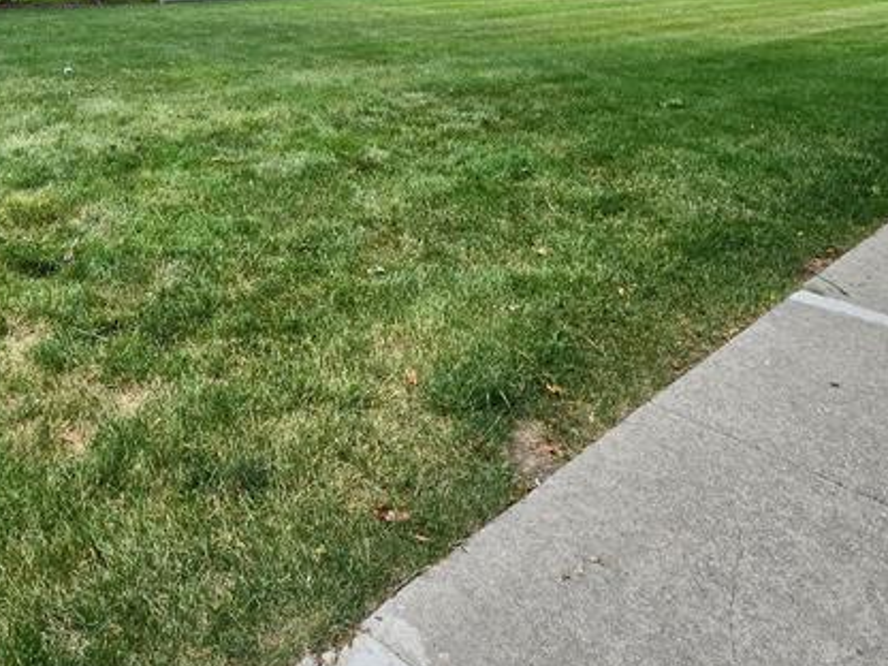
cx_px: 280
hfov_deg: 55.4
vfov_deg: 38.3
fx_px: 821
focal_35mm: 32
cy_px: -26
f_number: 2.2
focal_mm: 2.2
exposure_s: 1/1102
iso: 50
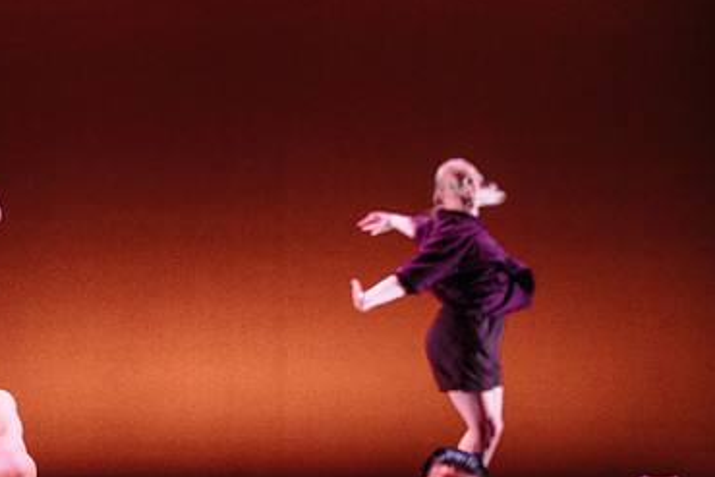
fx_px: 1073
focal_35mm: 54
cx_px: 67
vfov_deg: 24.6
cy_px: 397
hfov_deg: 34.7
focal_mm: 29
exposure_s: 1/250
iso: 2500
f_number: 2.8
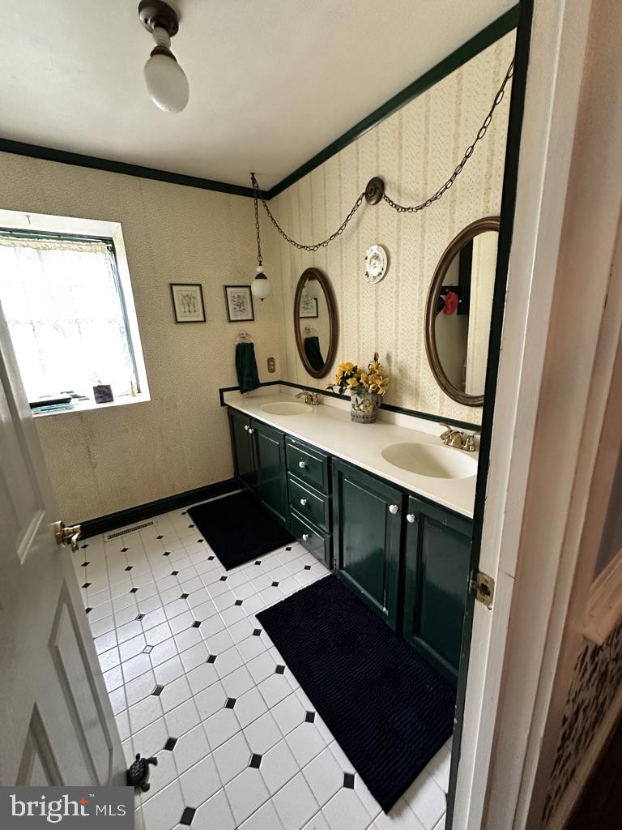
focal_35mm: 14
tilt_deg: -13.0
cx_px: 311
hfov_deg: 85.7
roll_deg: +0.4
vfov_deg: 102.1
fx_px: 335
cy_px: 415
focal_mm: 2.22
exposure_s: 1/60
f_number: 2.2
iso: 500
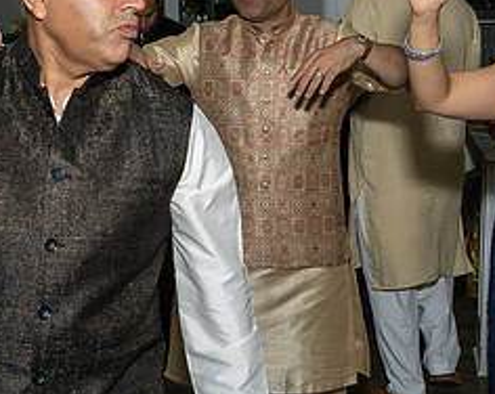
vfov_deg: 20.8
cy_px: 274
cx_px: 200
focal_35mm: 73
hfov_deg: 26.1
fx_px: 1068
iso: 1000
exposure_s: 1/250
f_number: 7.1
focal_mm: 17
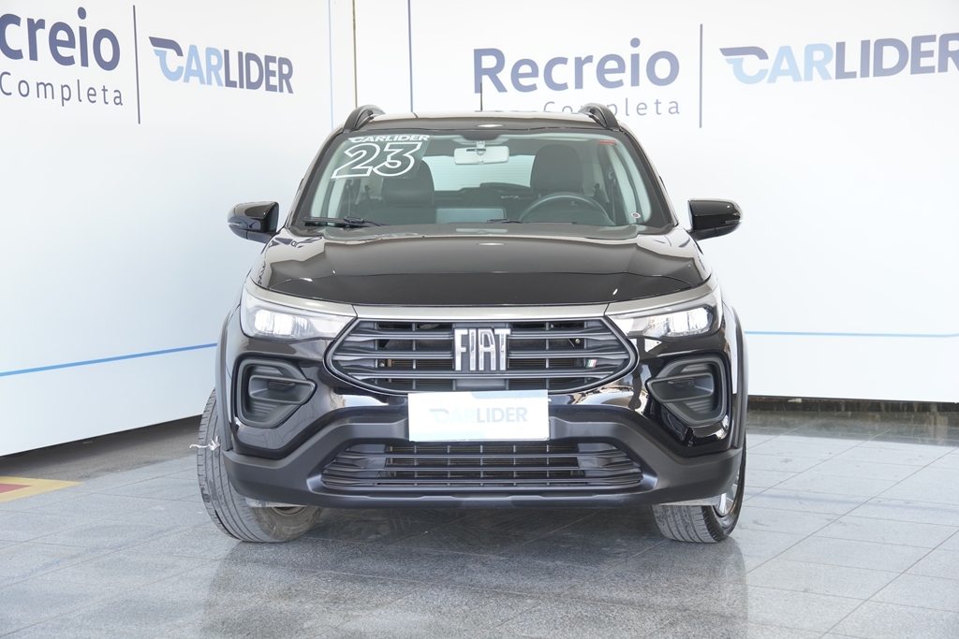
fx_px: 1678
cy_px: 320
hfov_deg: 31.9
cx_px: 480
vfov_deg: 21.6
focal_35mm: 63
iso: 250
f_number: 3.2
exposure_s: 1/80
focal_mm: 42
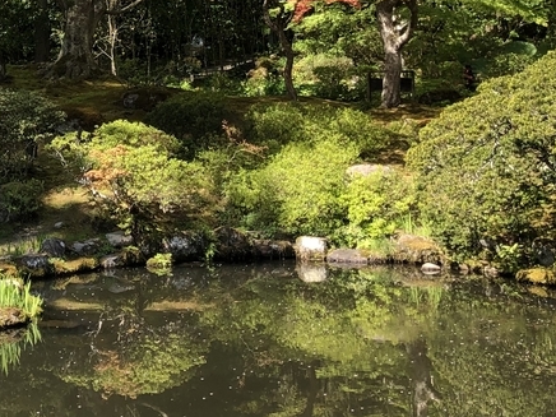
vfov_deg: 18.0
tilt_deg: +10.4
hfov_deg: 23.8
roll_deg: +2.0
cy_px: -106
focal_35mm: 77
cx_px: -51
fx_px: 1237
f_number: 1.8
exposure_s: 1/432
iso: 20
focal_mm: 3.99
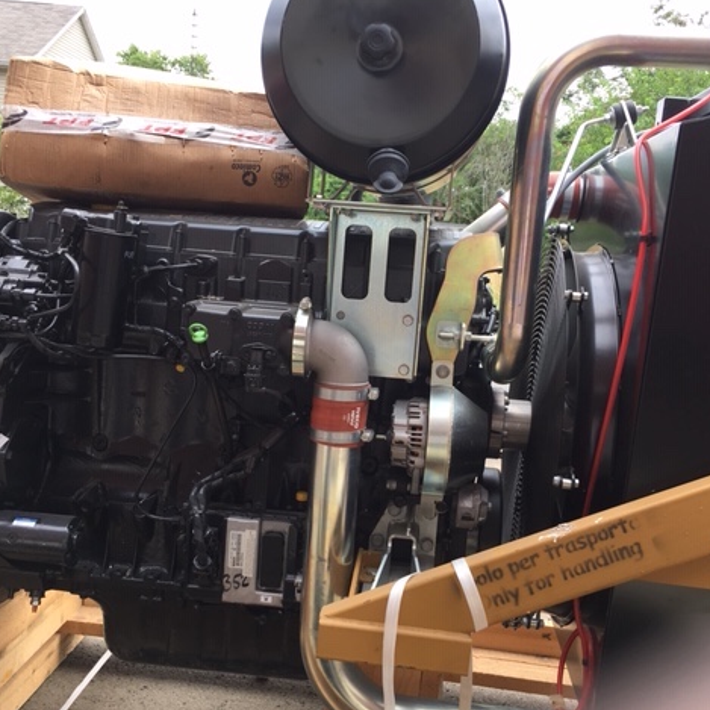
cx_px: 363
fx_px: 812
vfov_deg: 47.2
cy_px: 359
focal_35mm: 35
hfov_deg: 47.2
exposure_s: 1/286
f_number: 2.2
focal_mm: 4.15
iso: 25
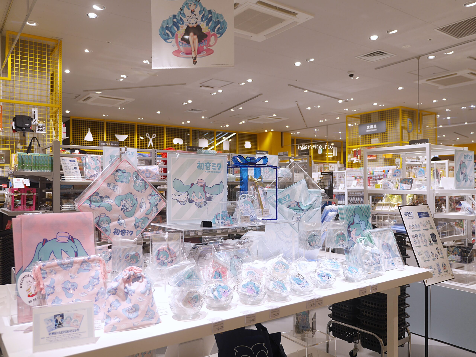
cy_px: 178
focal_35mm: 30
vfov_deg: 46.8
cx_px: 238
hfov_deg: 59.9
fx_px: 413
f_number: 2.8
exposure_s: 1/125
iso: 200
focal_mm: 15
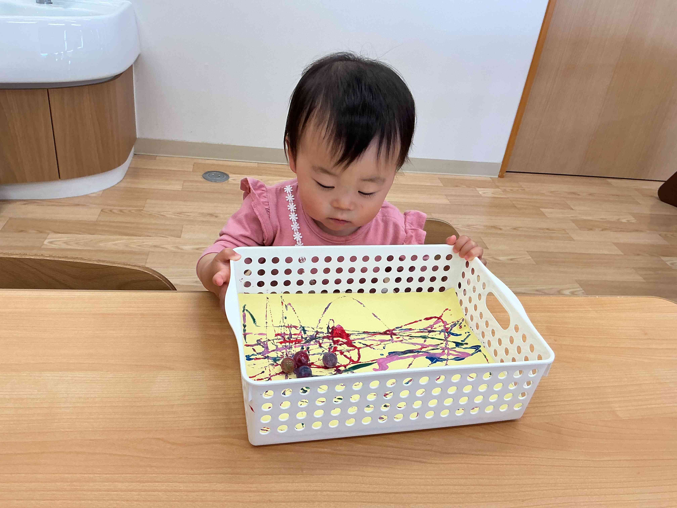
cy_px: 254
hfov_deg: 61.7
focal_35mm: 29
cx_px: 338
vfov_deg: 48.2
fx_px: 567
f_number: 1.8
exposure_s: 1/120
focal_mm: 3
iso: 40
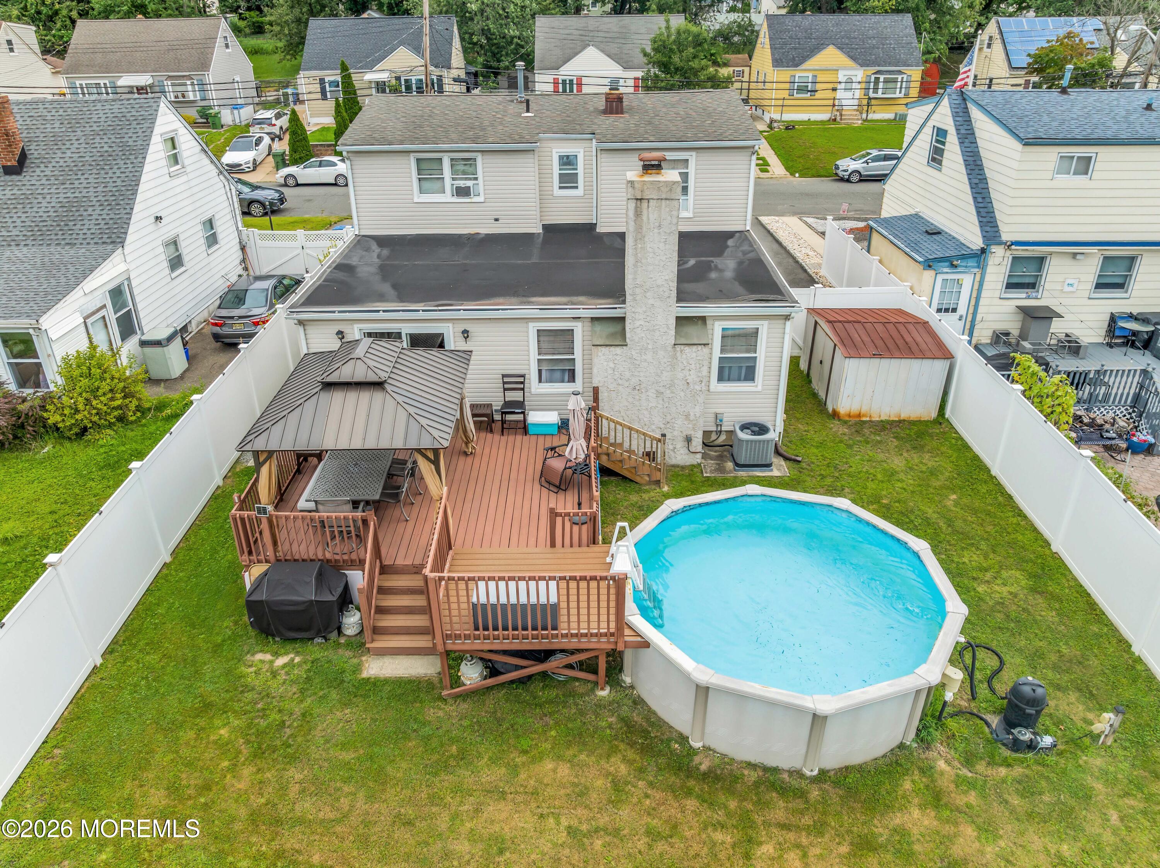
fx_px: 804
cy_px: 434
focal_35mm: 24
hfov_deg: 71.6
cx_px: 580
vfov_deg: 56.8
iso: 110
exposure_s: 1/1000
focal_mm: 12.29
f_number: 2.8
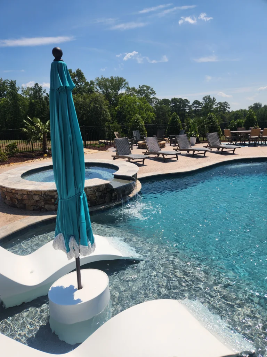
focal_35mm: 23
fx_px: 237
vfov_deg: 73.9
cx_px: 134
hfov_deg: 58.9
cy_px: 178
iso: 20
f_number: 1.8
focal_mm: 5.4
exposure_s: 1/3758
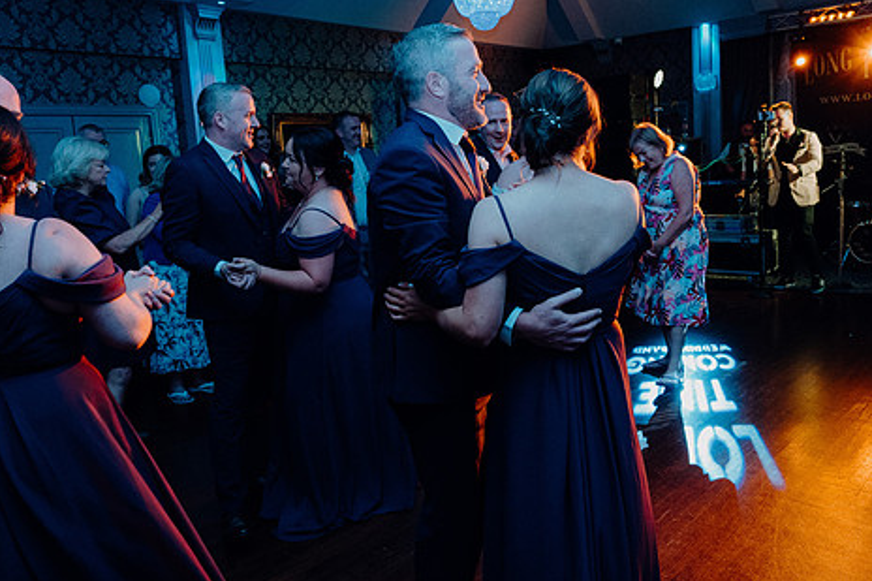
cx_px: 492
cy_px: 259
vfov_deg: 43.5
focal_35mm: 30
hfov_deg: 61.7
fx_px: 726
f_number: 3.5
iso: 2500
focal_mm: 24
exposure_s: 1/160
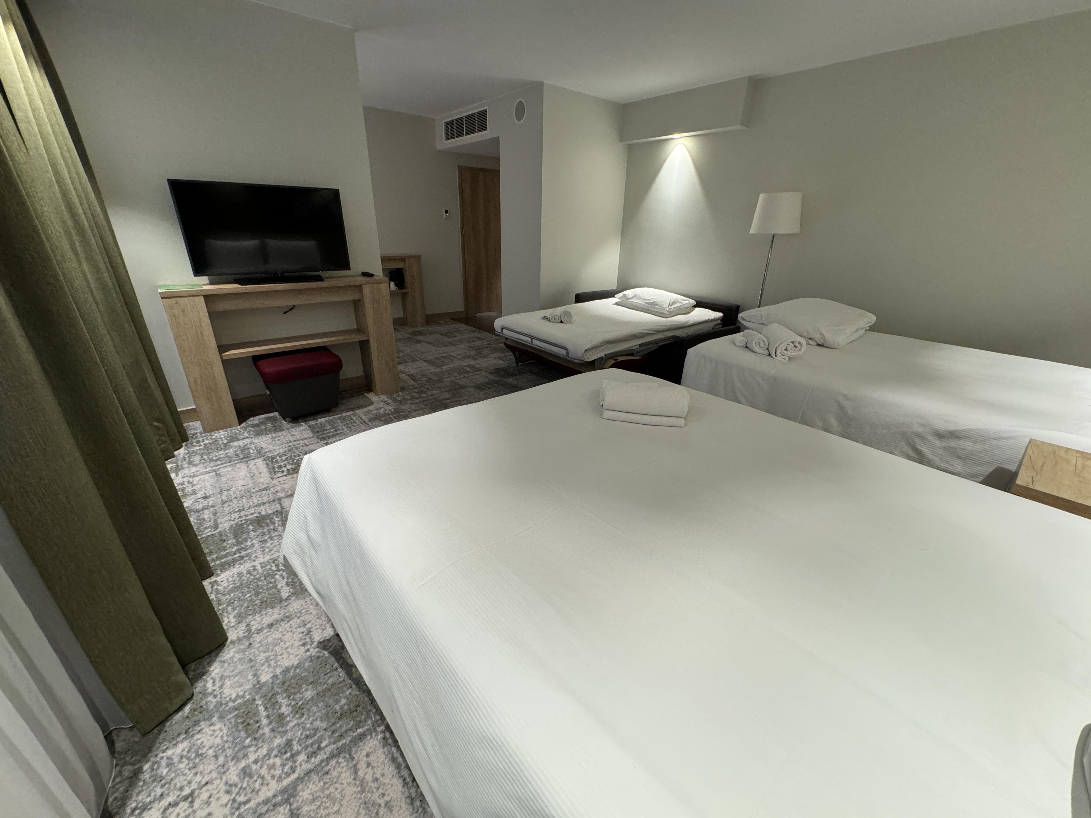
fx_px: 441
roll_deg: -1.8
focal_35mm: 14
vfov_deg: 85.7
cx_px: 546
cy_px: 409
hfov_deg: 102.1
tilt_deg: -23.2
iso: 320
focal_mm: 2.22
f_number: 2.2
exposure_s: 1/96
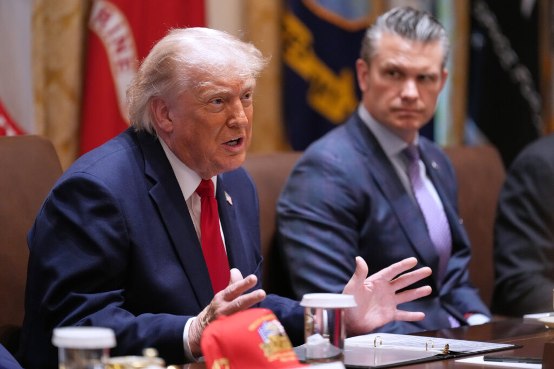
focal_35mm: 200
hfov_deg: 10.3
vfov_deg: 6.9
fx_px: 3078
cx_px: 277
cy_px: 184
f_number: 2.8
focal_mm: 200
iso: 3200
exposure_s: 1/160
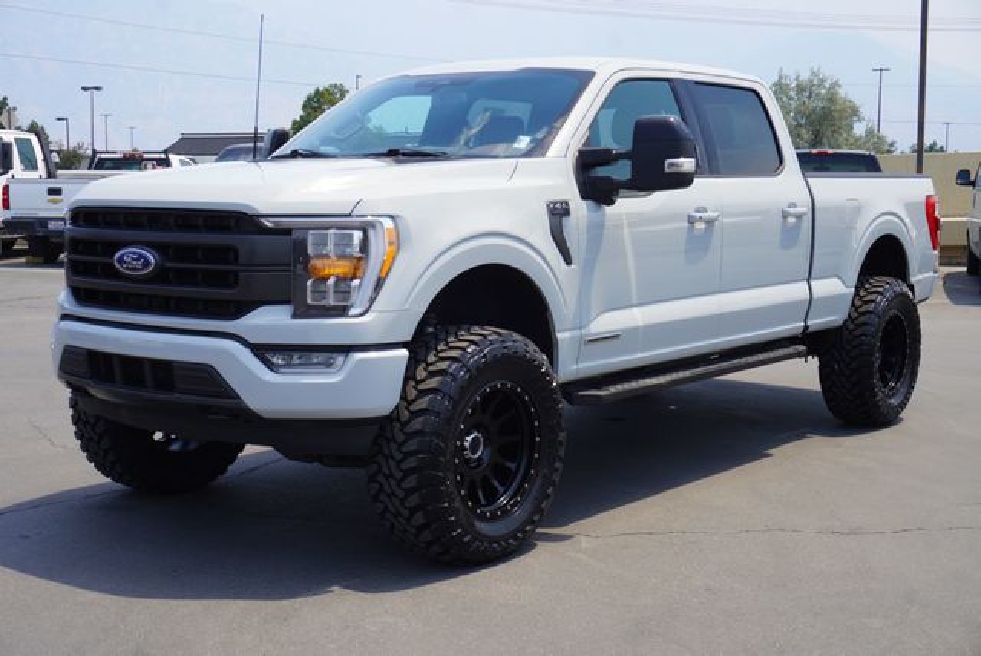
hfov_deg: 41.1
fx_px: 1309
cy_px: 328
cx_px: 490
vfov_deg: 28.1
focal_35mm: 48
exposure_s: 1/125
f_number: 10
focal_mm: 32
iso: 100
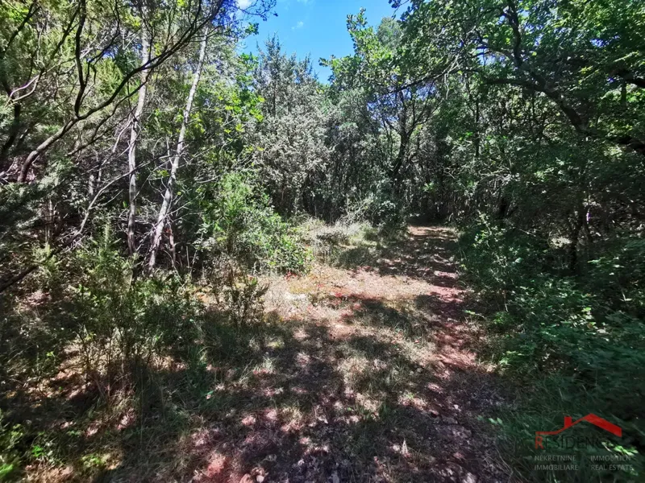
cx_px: 322
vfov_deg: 78.1
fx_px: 298
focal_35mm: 16
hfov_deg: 94.5
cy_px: 242
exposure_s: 1/411
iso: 50
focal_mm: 2.35
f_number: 2.2
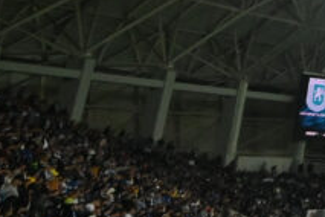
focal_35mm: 92
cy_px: 22
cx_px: 1048
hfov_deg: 10.6
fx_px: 830
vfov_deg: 14.7
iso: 4000
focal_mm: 14
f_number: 5.6
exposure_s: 1/320
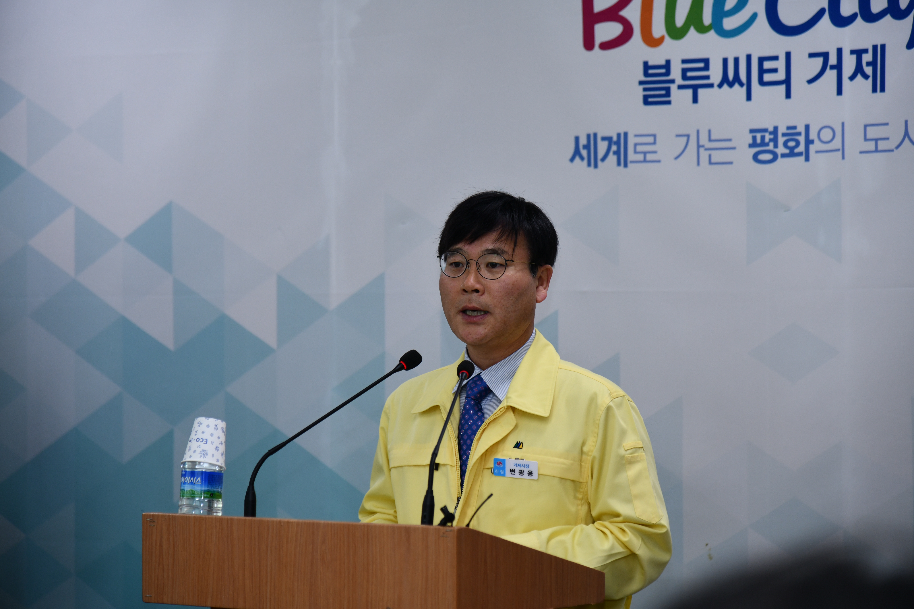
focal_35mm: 120
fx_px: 3046
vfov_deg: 11.4
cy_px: 304
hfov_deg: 17.1
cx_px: 457
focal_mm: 120
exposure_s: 1/250
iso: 640
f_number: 4
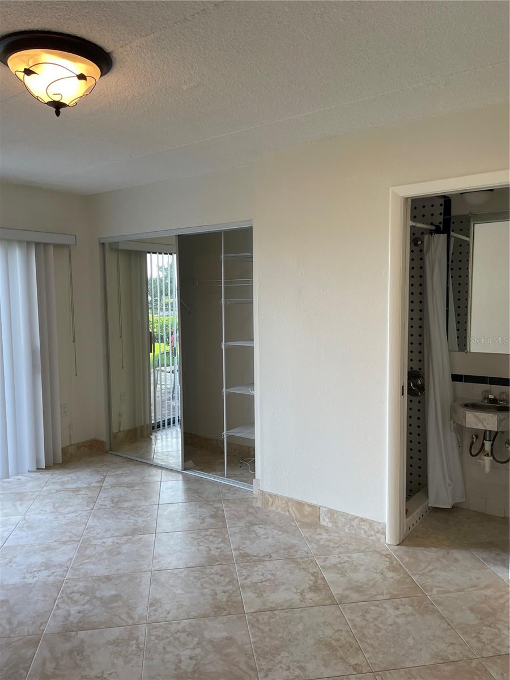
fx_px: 511
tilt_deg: -1.7
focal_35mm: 26
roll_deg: +1.5
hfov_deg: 53.1
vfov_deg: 67.3
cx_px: 255
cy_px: 340
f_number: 1.6
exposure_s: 1/120
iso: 125
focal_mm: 4.2
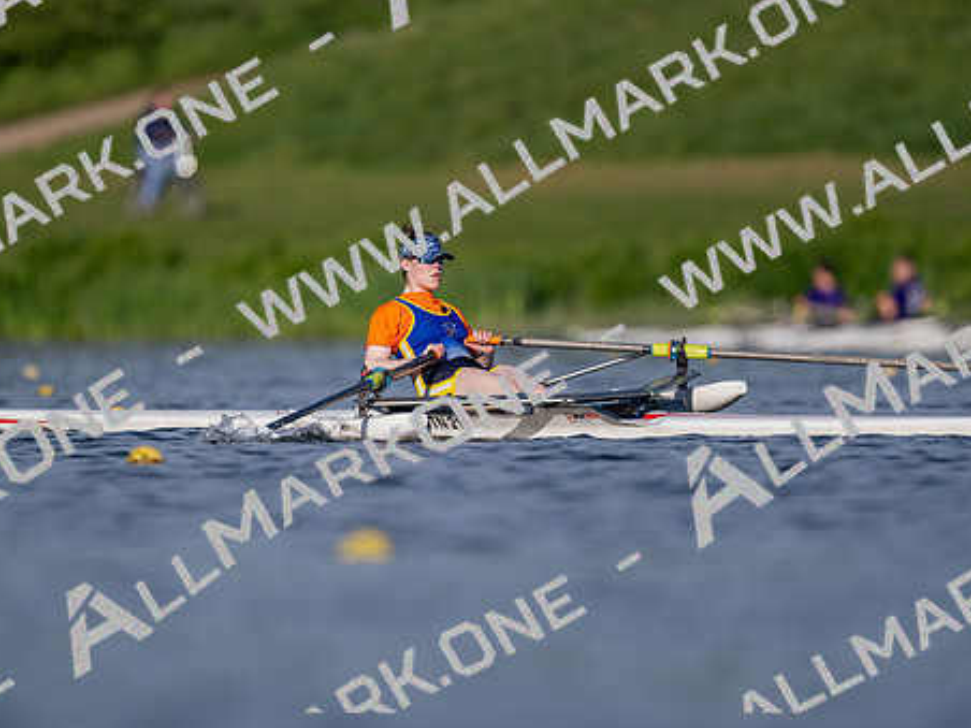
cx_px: 503
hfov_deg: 2.7
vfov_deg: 2.0
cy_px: 345
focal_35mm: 741
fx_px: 20786
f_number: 4
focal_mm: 600
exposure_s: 1/2500
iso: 180
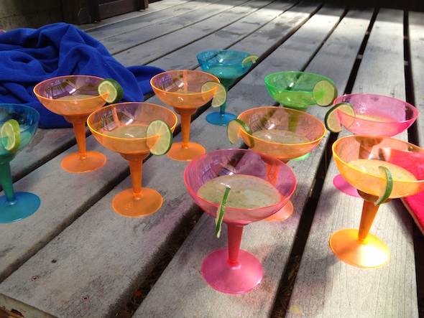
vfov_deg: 43.0
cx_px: 212
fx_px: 404
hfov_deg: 55.3
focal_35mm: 33
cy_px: 159
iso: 50
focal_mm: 4.13
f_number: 2.4
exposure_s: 1/200
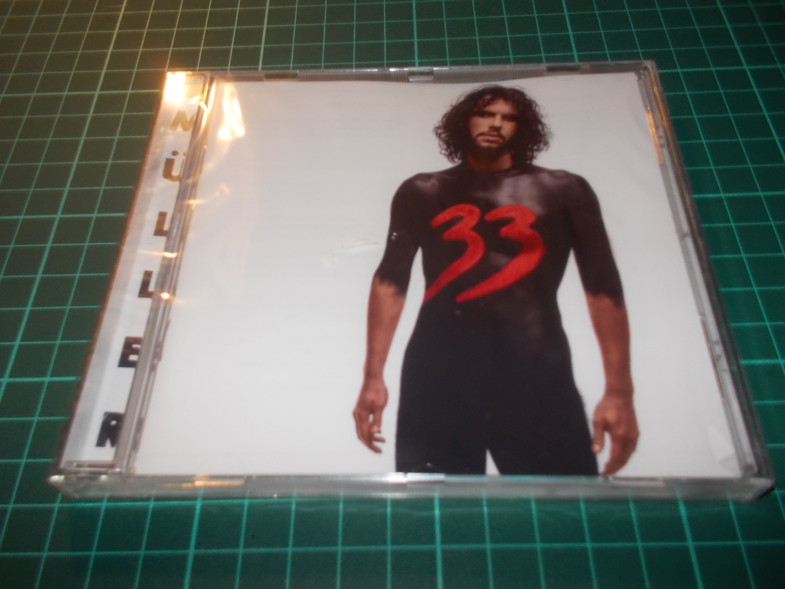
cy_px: 294
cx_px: 392
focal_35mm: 29
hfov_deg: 61.7
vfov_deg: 48.2
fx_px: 658
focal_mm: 4.1
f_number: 3.3
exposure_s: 1/30
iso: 200
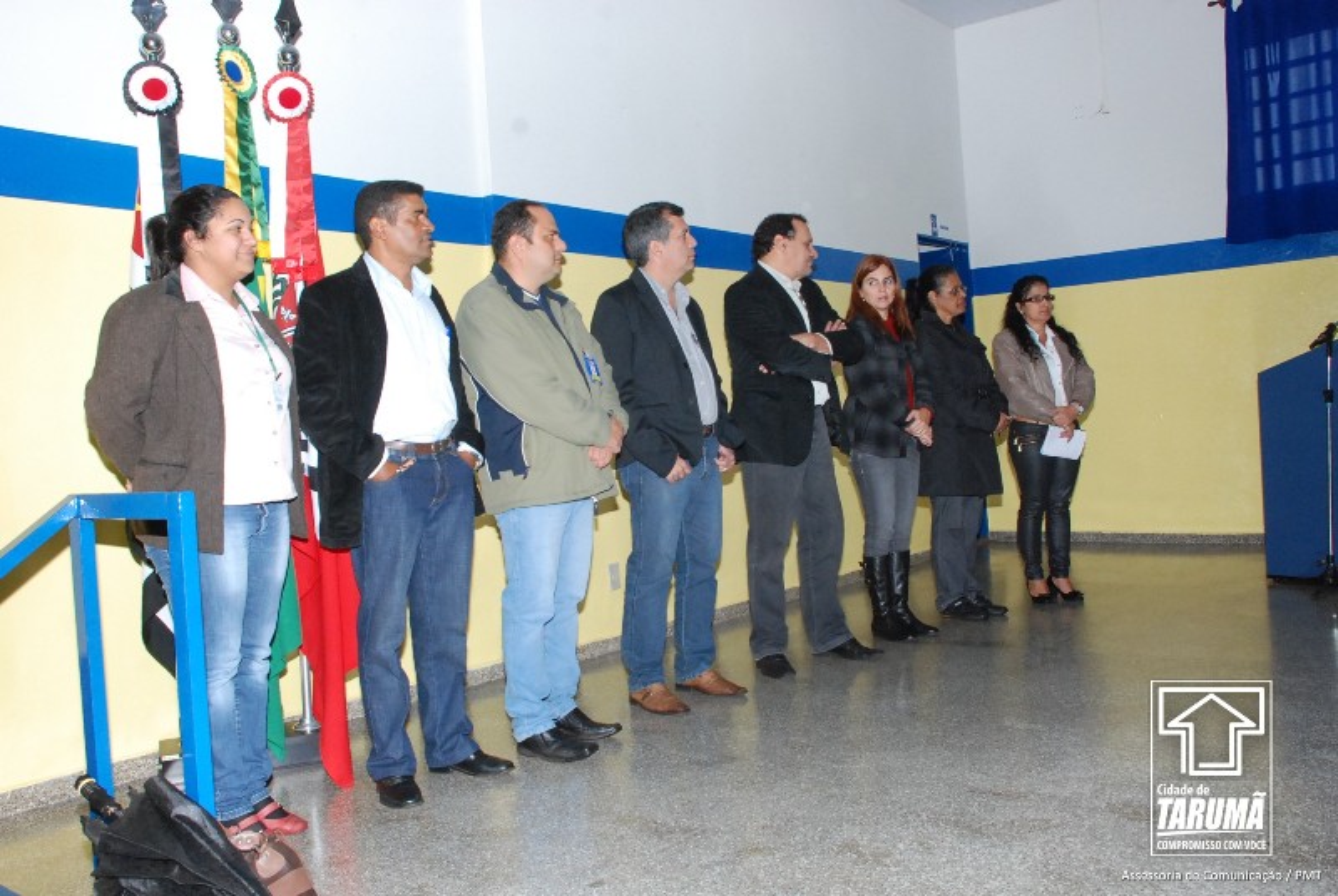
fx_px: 1117
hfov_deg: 61.9
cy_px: 448
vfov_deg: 43.7
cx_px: 669
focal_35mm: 30
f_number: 8
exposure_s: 1/80
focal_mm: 20
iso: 1250
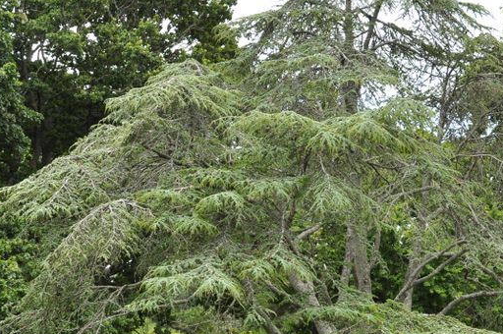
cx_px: 225
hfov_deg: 19.5
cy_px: 159
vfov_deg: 13.0
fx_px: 1465
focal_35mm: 105
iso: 200
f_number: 9
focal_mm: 35
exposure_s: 1/160
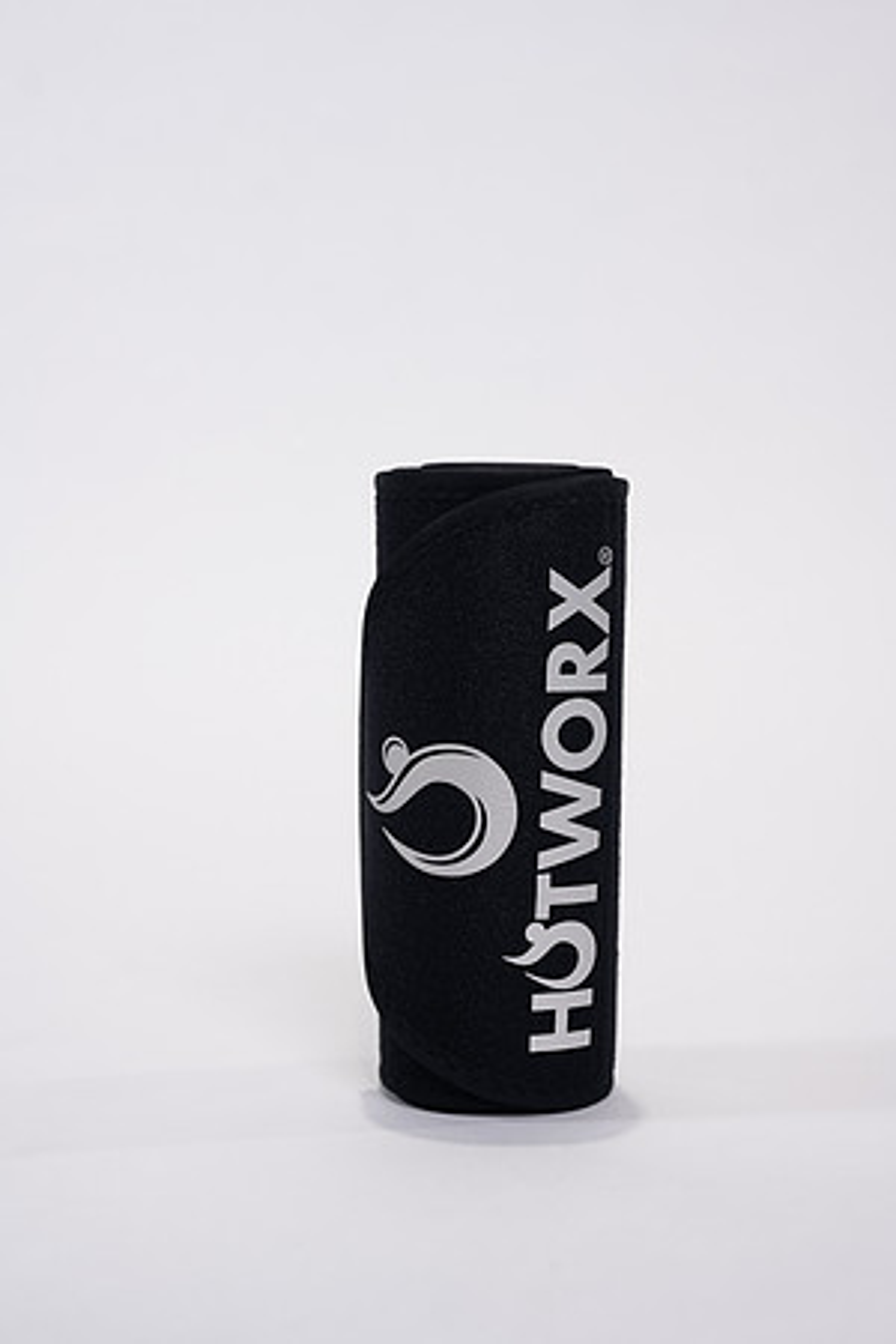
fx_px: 1867
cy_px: 672
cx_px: 448
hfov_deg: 27.0
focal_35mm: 50
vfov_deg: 39.6
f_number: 4
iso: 200
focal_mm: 50
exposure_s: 1/125
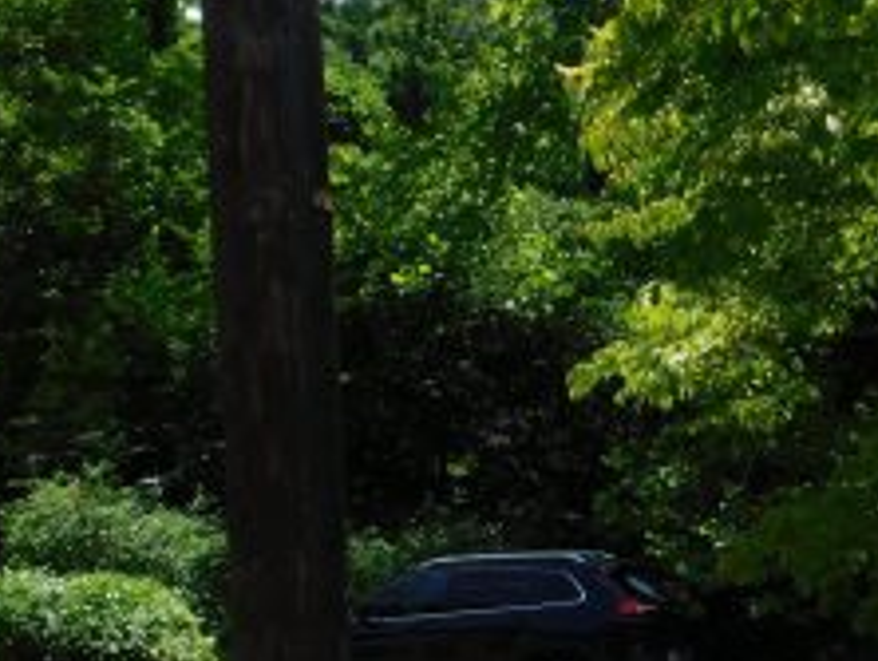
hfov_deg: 28.1
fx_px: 1752
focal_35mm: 69
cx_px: 500
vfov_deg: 20.9
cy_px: 590
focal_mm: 4
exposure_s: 1/1000
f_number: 3
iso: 125
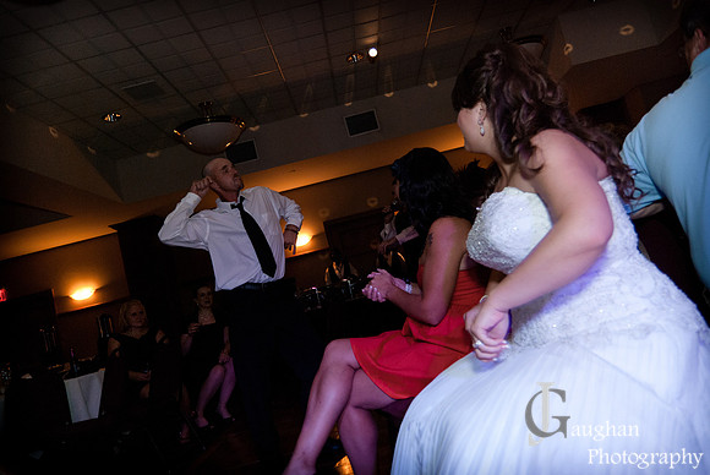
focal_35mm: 26
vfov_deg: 50.5
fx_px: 503
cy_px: 238
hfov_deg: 70.4
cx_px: 355
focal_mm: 17
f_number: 2.8
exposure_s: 1/60
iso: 640
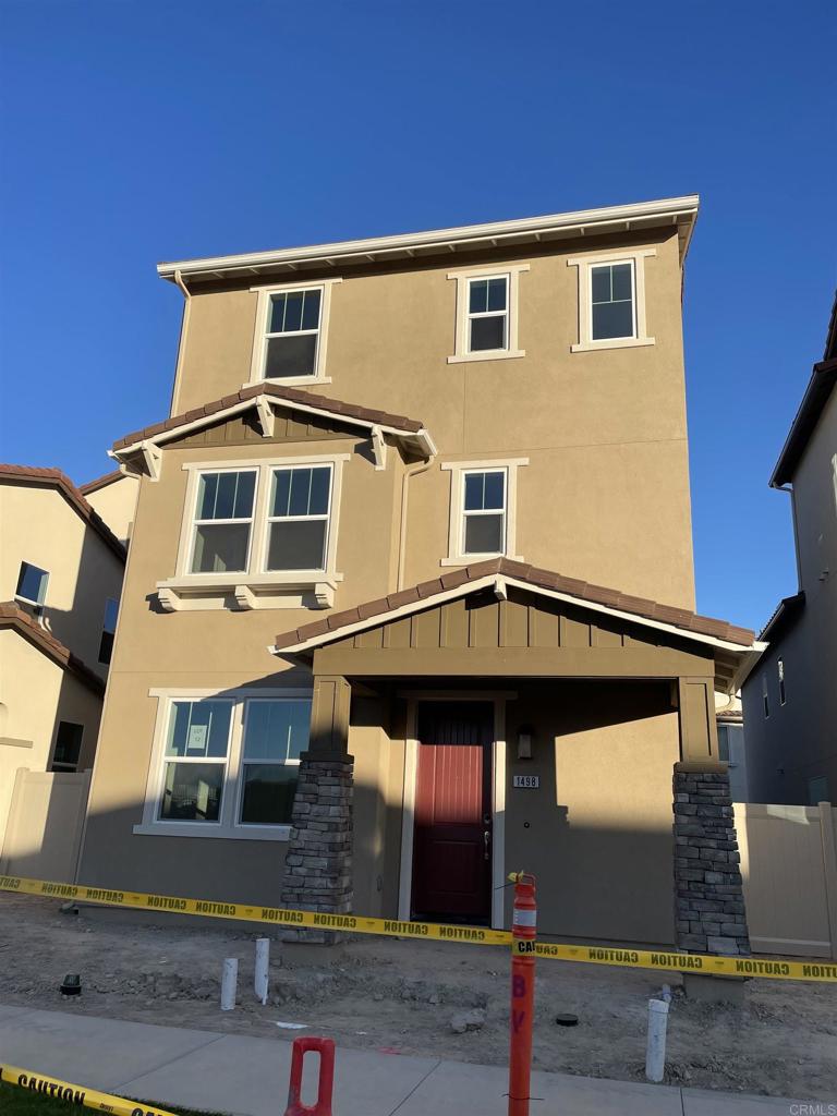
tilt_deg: +13.8
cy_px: 558
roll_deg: -2.0
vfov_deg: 67.3
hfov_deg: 53.1
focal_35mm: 26
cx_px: 418
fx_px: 838
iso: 32
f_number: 1.6
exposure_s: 1/2959
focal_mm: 4.2
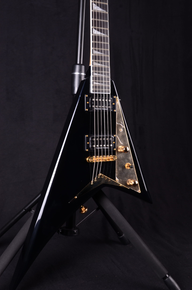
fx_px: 402
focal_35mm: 50
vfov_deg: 39.7
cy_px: 145
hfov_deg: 26.9
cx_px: 100
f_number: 11
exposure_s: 1/200
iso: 200
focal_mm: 32
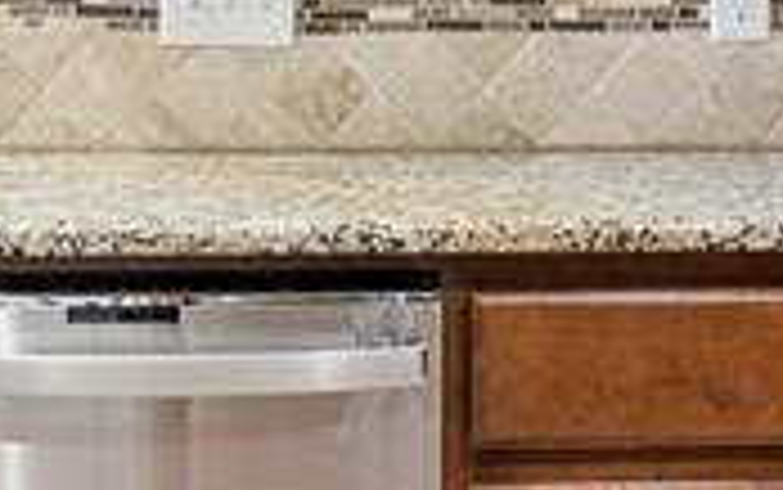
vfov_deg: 13.4
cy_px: -13
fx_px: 2050
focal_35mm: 96
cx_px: 122
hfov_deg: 21.3
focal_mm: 16
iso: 200
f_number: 7.1
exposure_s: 1/5
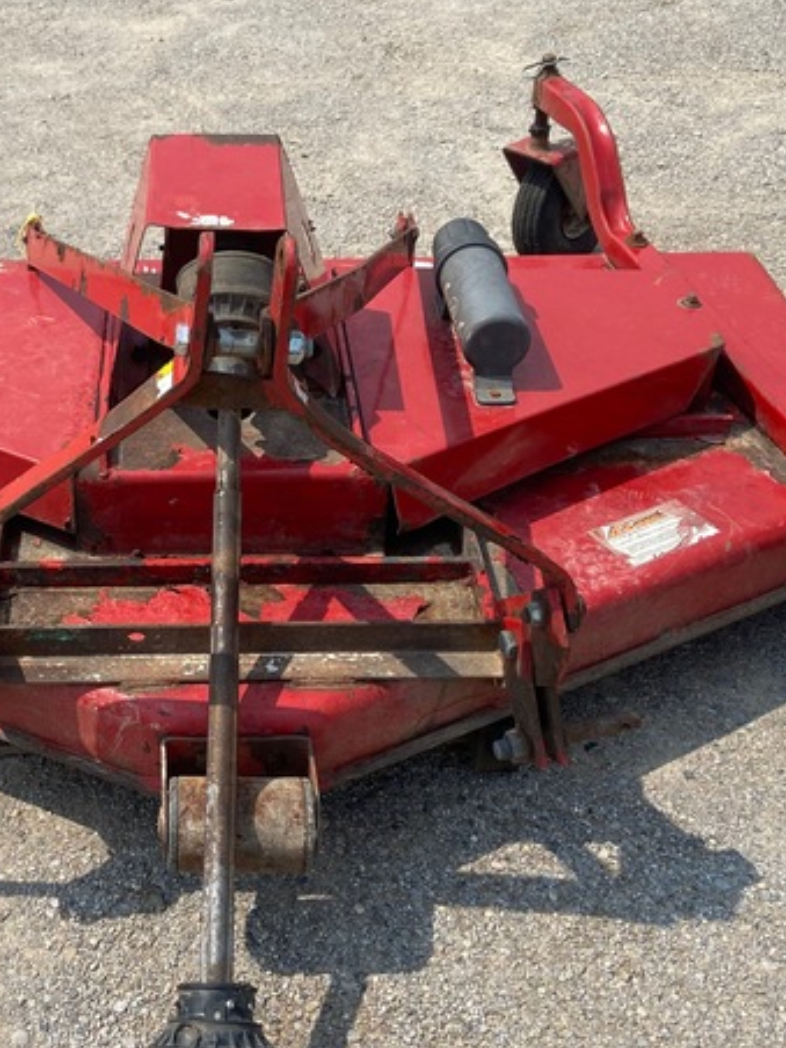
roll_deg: +4.0
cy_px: 540
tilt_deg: -38.0
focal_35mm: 46
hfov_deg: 31.1
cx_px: 225
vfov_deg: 41.2
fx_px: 1393
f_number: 1.8
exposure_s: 1/2967
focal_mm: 4.25
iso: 32
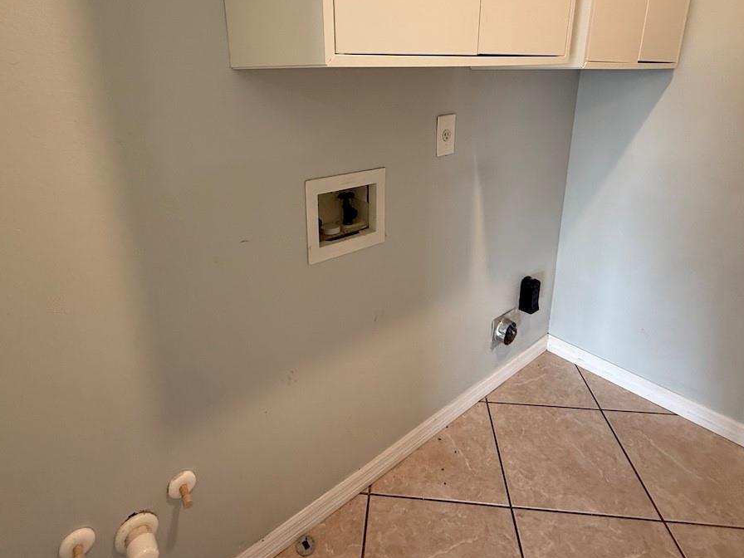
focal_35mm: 20
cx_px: 365
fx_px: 430
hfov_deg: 81.7
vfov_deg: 64.6
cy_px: 195
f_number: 2.2
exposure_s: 1/60
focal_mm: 2.22
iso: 250
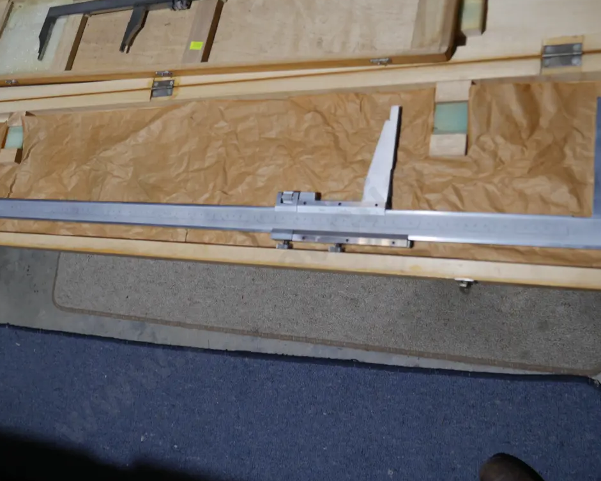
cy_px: 241
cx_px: 323
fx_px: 605
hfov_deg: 52.8
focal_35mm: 34
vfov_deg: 43.4
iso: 200
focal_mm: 16
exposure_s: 1/80
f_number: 3.6
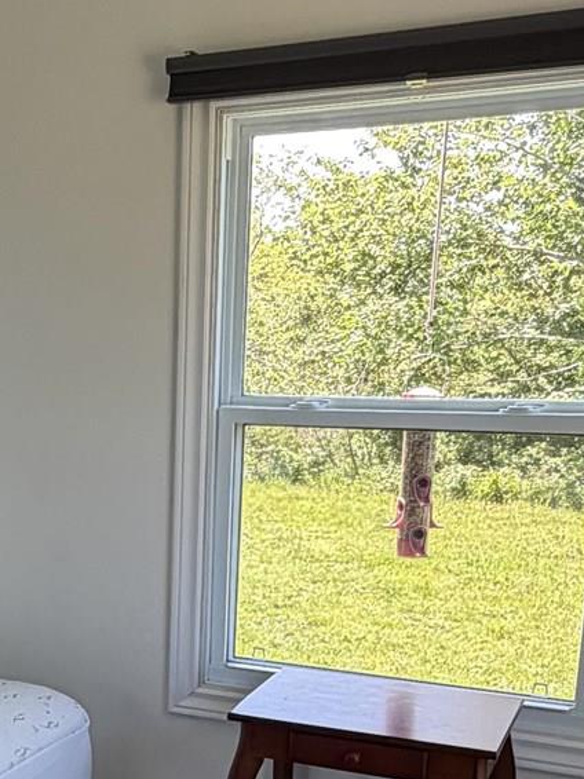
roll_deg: +0.7
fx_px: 1283
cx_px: -66
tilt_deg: -11.4
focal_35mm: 57
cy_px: 628
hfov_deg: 23.9
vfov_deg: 32.8
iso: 64
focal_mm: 2.22
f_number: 2.2
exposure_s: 1/121
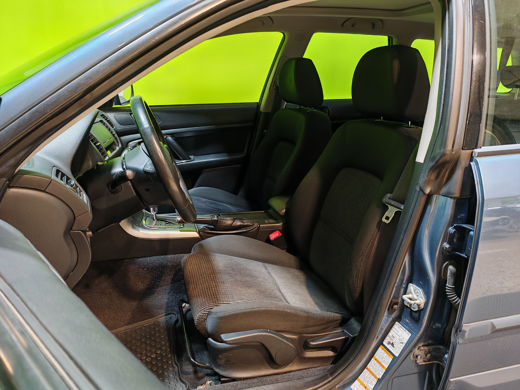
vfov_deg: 51.4
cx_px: 260
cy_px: 195
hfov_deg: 65.3
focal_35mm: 27
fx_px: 406
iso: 80
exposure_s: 1/50
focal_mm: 6.83
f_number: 2
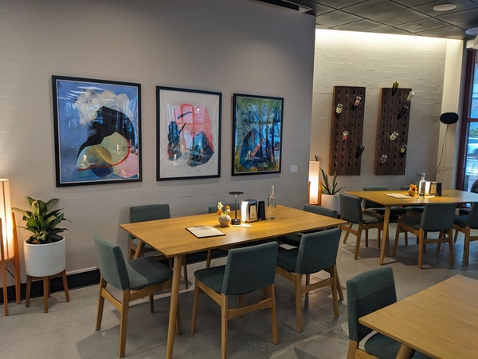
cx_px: 239
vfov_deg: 51.4
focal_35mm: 27
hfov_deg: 65.3
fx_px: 373
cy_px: 180
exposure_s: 1/24
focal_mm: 4.38
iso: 59
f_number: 1.73
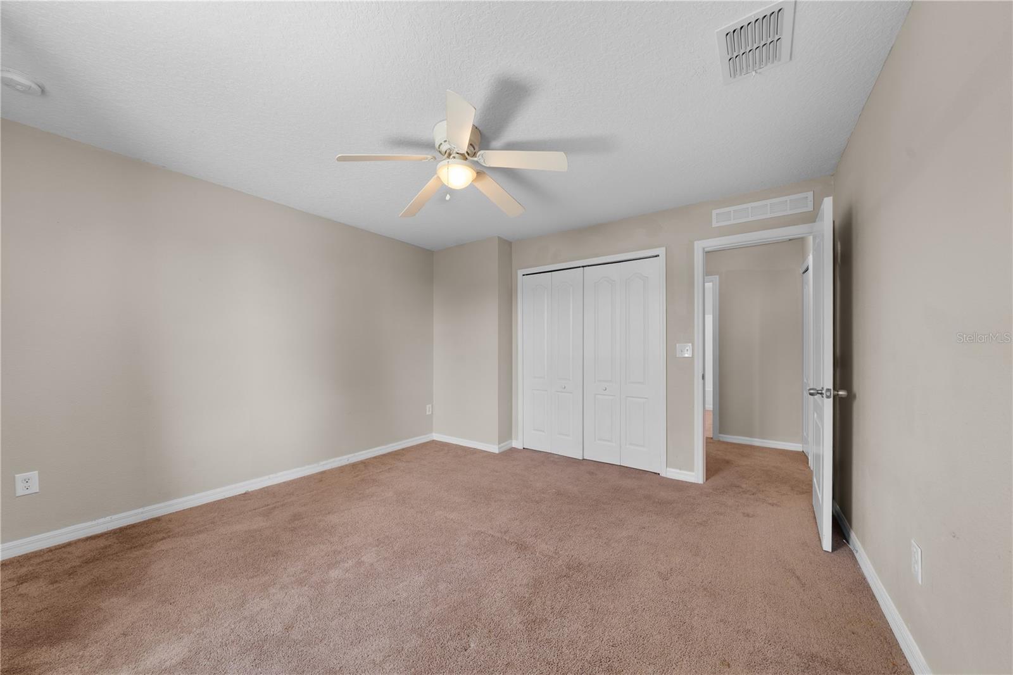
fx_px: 338
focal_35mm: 12
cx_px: 506
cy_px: 338
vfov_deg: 90.0
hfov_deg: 112.6
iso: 200
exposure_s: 1/1.25
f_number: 8
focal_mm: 12
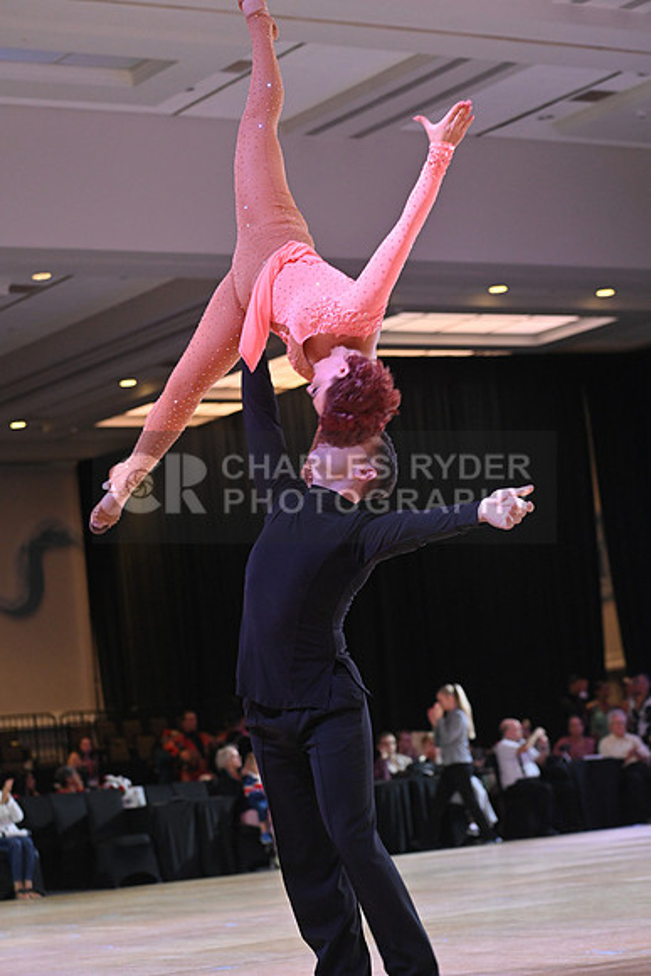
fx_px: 2494
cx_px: 326
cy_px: 488
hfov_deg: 14.9
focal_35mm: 92
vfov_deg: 22.1
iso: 2000
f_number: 4
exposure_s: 1/250
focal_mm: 92
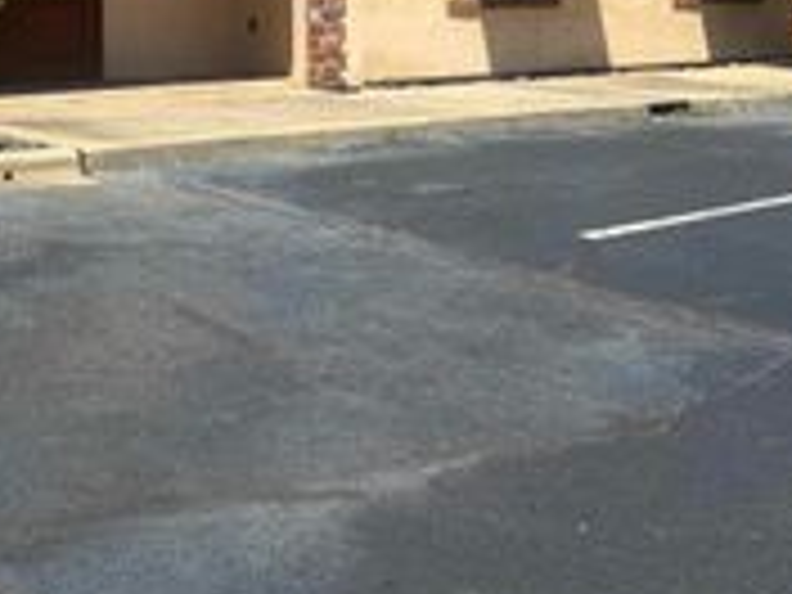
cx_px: 184
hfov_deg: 28.1
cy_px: -160
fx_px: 1556
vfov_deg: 20.0
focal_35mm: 68
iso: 80
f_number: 1.78
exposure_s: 1/4167
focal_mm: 6.76
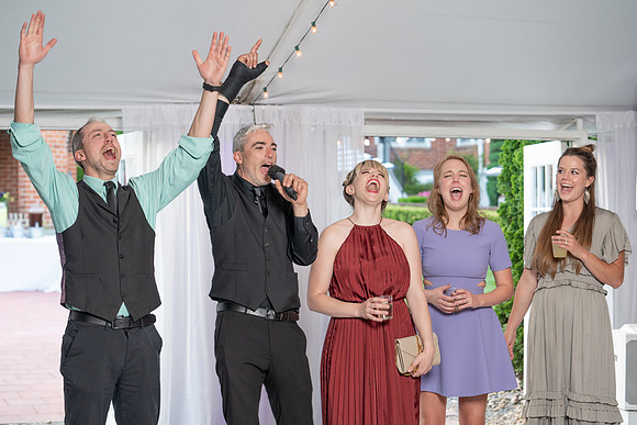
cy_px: 216
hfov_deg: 28.0
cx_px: 314
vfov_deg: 18.9
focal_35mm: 72
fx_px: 1279
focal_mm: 70
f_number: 4
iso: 800
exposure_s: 1/200
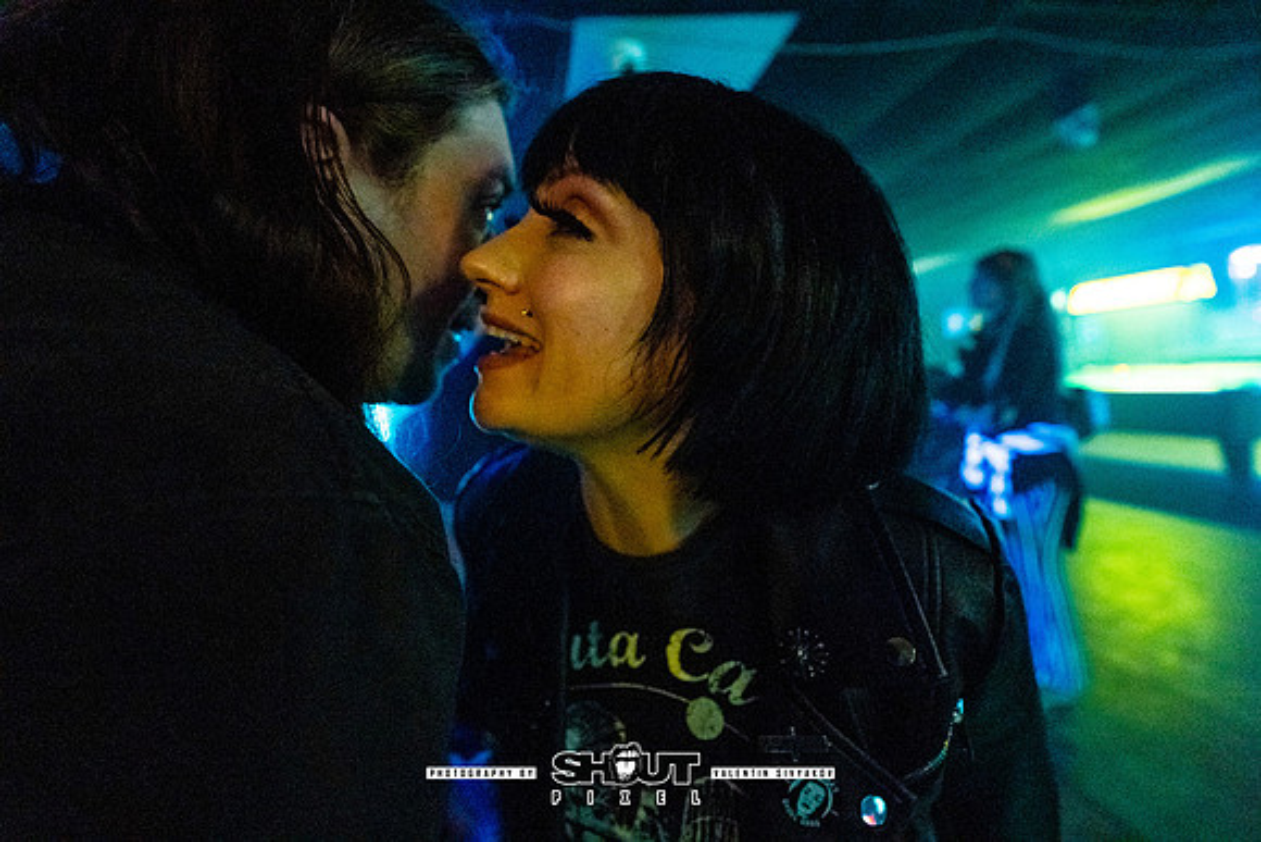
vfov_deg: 81.2
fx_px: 490
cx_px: 630
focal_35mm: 14
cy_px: 421
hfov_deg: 104.2
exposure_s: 1/160
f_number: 2.8
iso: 4000
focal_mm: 14
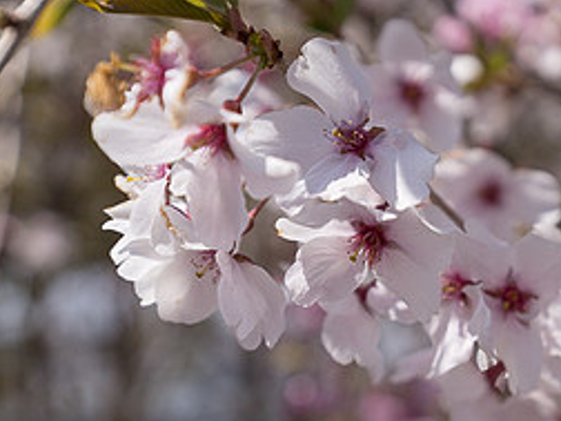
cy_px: 260
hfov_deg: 30.0
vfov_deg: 23.6
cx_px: 492
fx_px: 1005
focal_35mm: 62
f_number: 4
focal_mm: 28
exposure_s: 1/3200
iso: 250
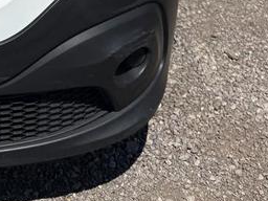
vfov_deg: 14.6
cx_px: -46
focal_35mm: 91
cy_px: -138
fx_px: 705
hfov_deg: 20.3
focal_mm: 5.96
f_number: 1.6
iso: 50
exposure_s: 1/10101
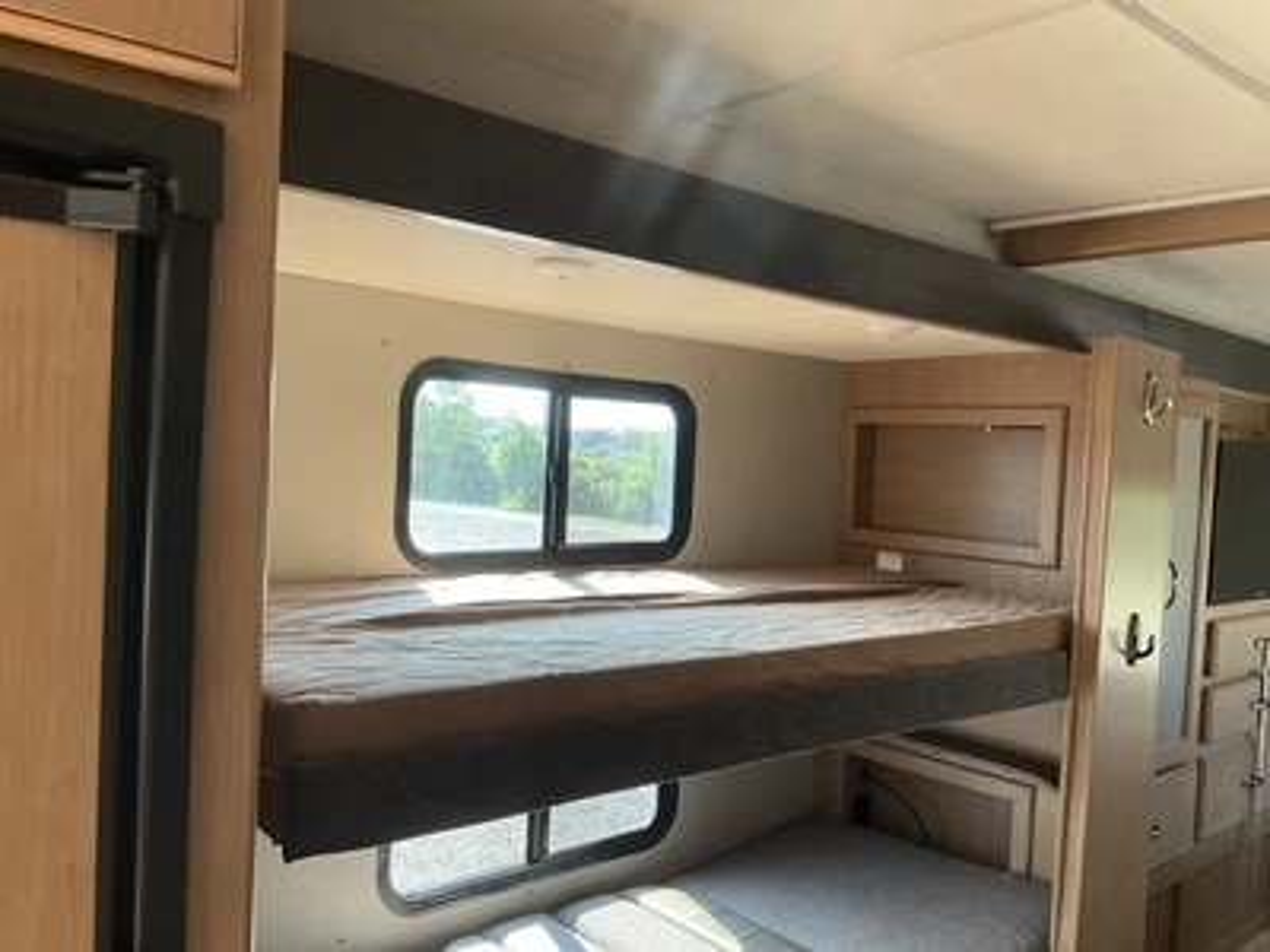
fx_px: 1064
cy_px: 476
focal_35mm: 29
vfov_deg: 48.2
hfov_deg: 61.7
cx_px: 635
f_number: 1.8
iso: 64
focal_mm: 3
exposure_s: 1/68
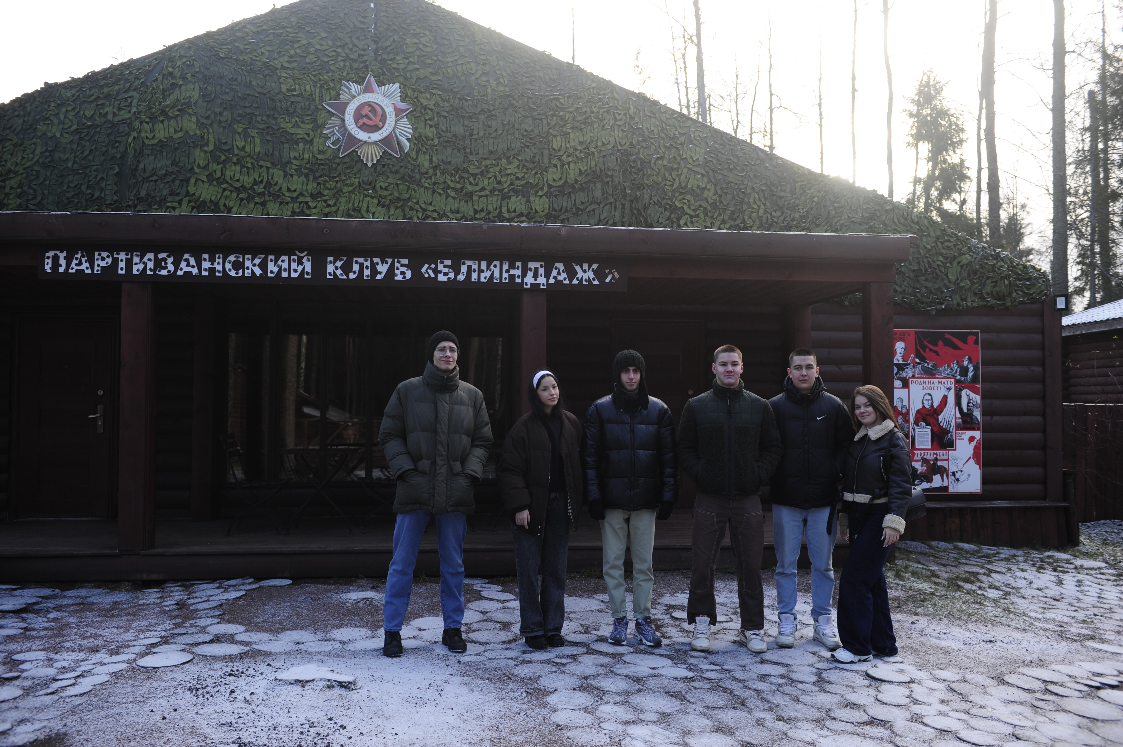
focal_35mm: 29
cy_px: 374
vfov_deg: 44.9
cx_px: 562
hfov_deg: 63.7
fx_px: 904
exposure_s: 1/400
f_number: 4
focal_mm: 29
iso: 400
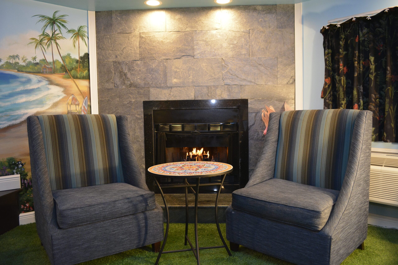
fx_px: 298
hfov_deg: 67.4
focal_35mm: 27
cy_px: 132
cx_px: 199
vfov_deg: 47.9
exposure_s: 1/60
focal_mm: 18
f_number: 4
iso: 1600
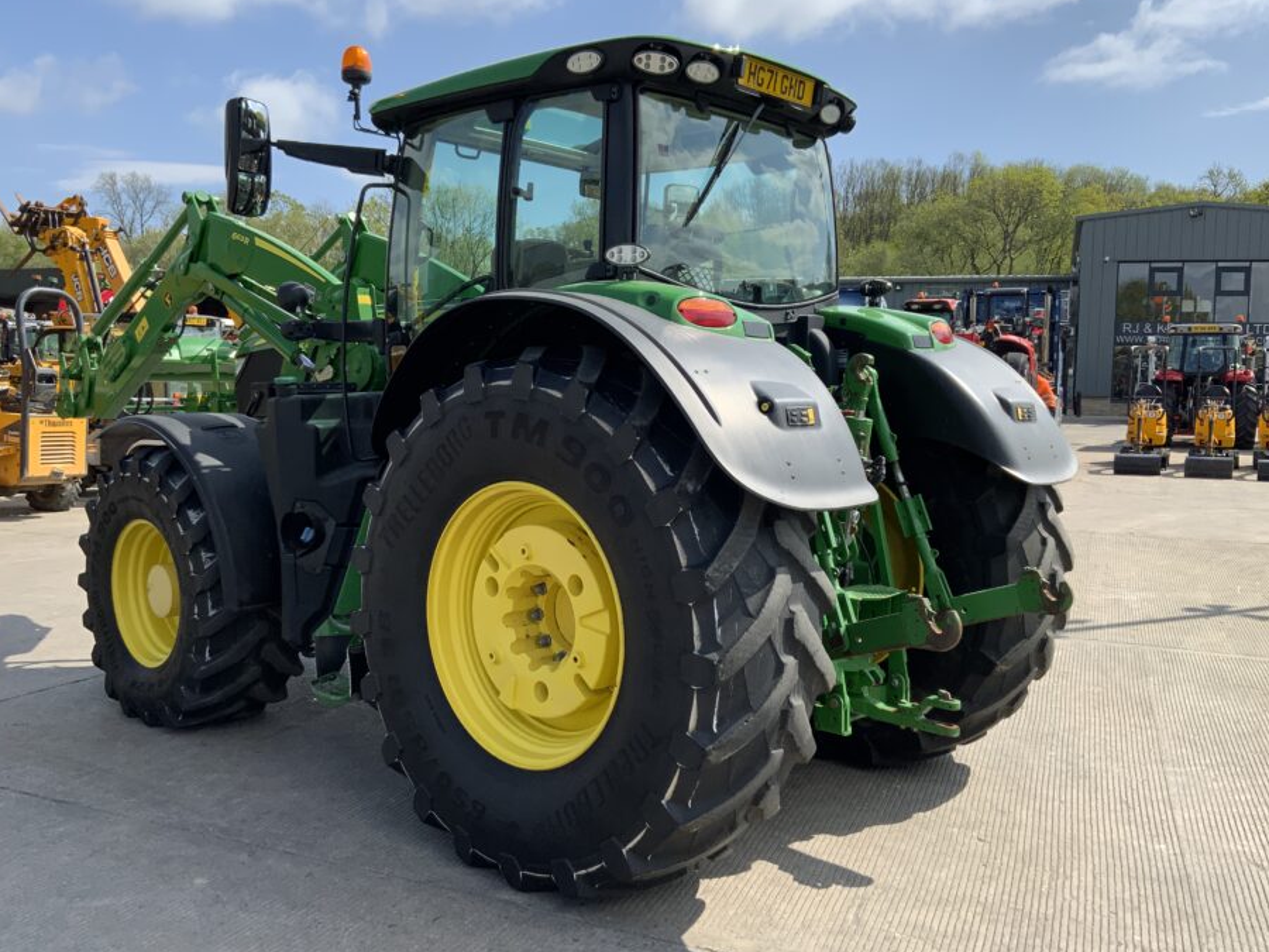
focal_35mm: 33
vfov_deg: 42.9
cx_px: 643
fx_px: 1210
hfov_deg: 55.4
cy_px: 460
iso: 16
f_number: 1.8
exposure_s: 1/1730
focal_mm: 3
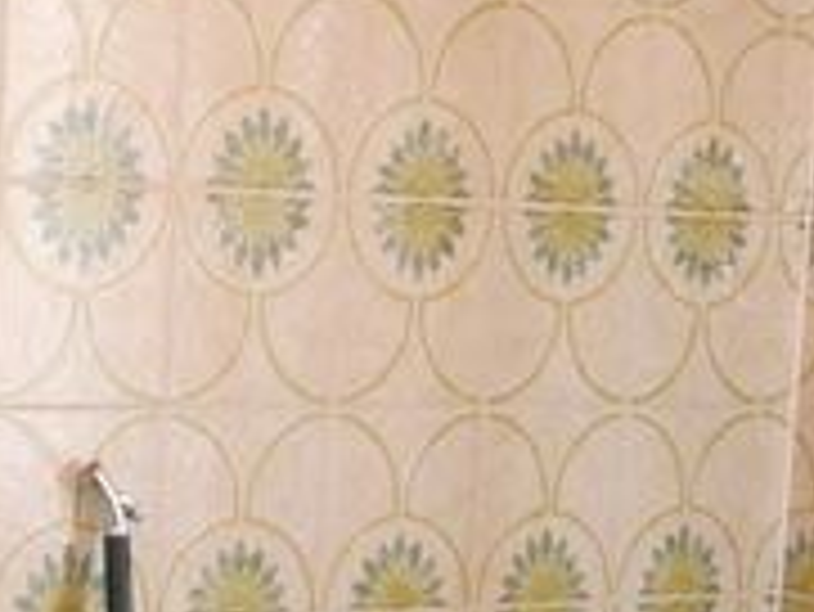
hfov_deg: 16.0
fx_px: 2800
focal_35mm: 119
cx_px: -117
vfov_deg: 12.4
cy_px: 567
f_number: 3
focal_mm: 10.2
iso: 500
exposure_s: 1/60
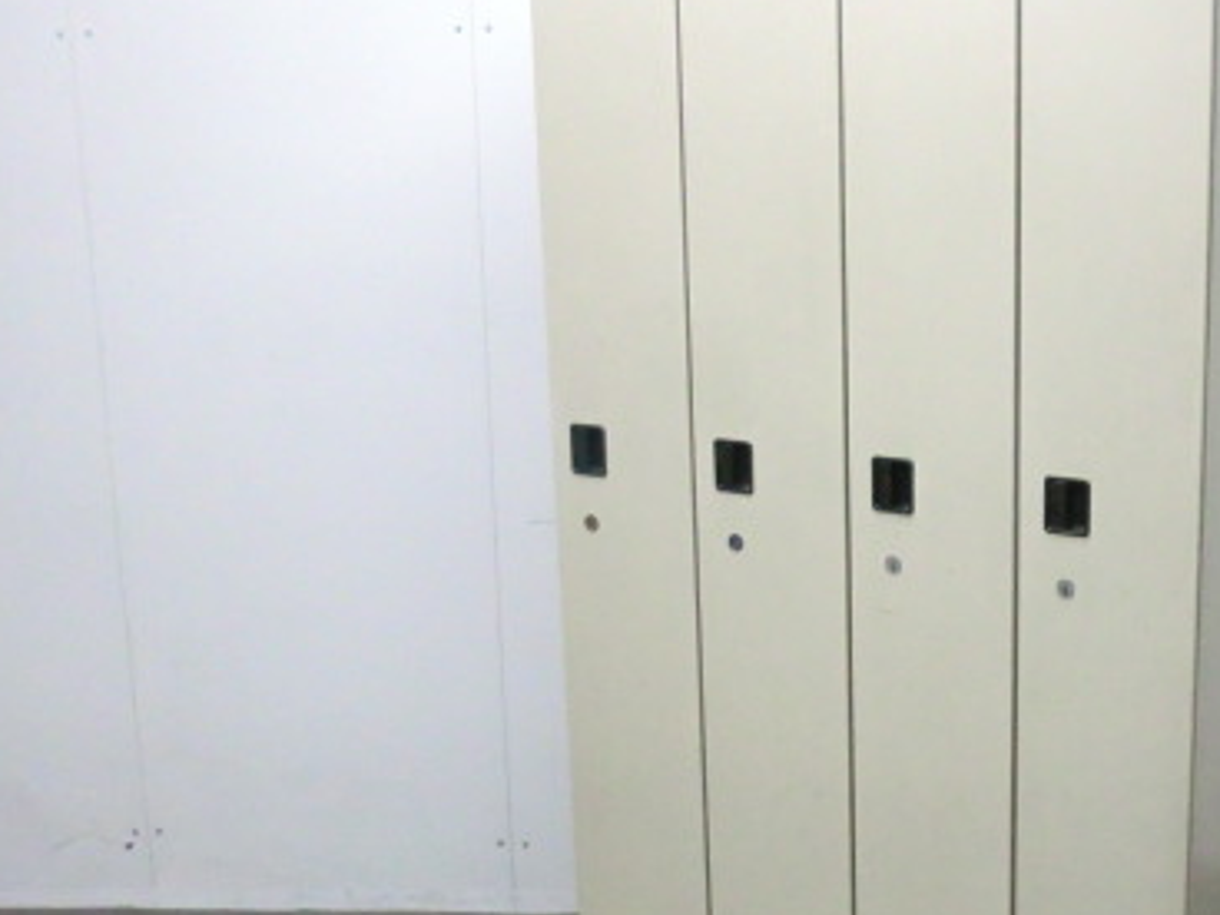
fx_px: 1656
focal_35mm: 47
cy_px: 458
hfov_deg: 39.1
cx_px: 945
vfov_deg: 30.9
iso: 640
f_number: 3.2
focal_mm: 4.9
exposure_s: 1/60
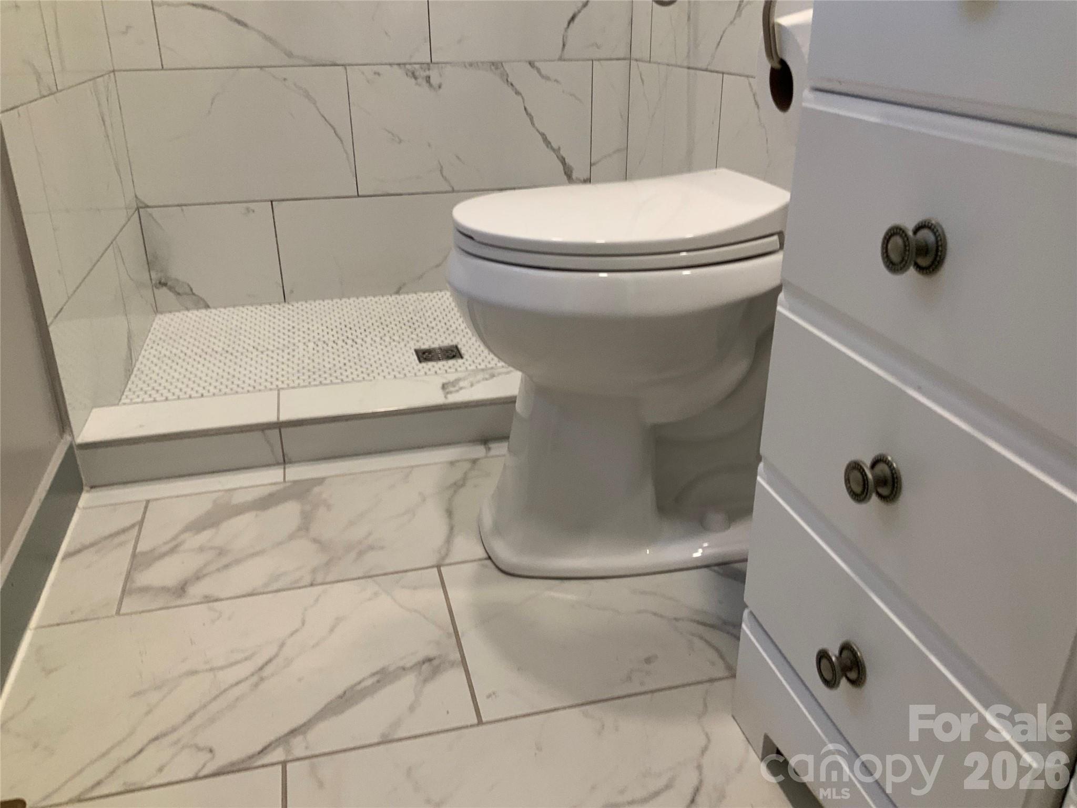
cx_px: 538
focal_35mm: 29
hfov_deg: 61.7
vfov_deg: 48.2
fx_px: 902
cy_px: 404
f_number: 1.8
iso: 64
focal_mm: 3
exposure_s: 1/60
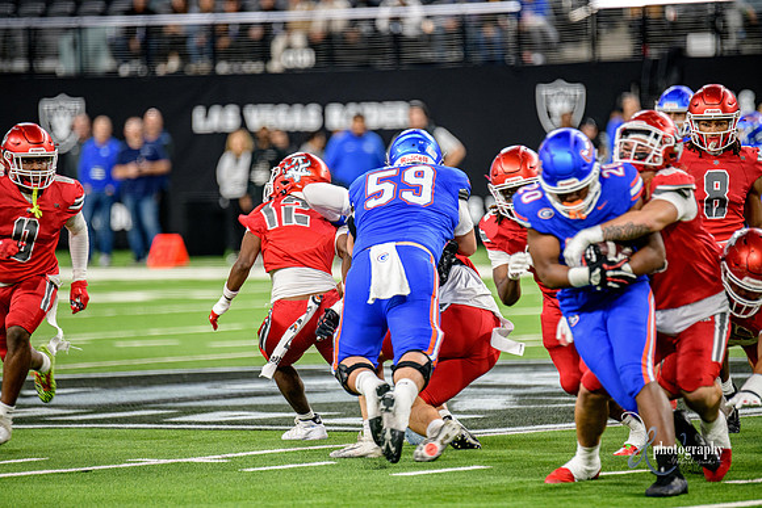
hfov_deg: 6.9
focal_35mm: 300
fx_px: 6351
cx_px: 381
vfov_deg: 4.6
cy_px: 254
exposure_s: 1/400
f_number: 2.8
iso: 1250
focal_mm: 300
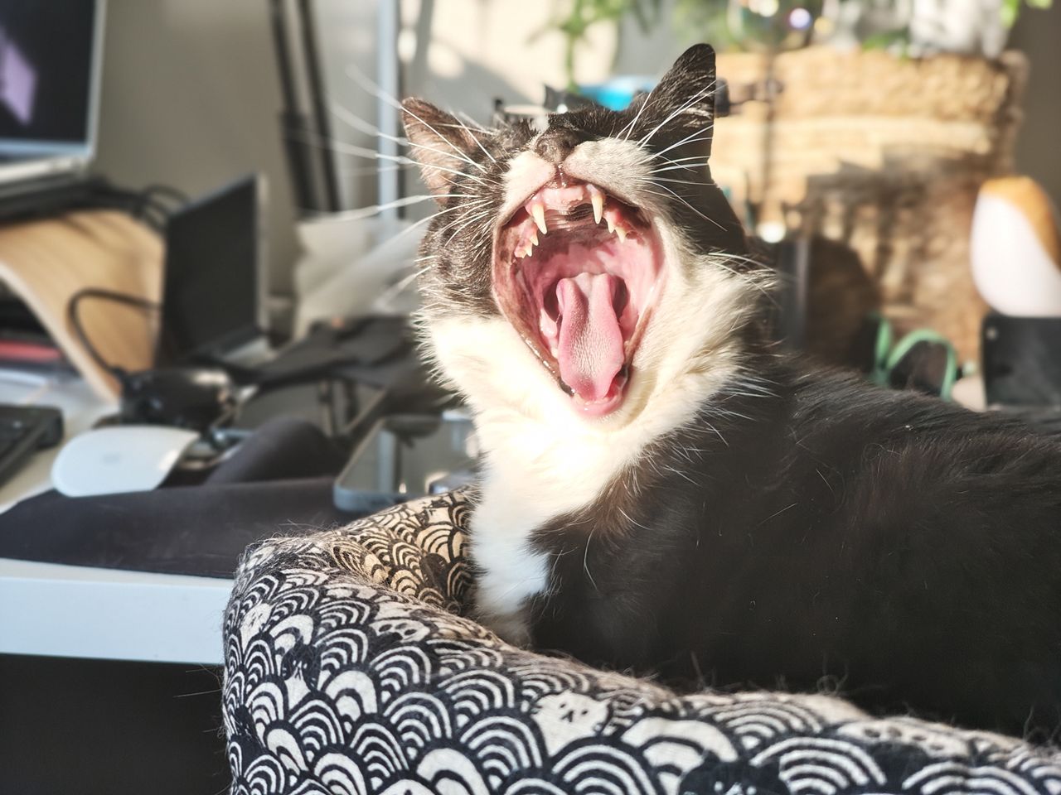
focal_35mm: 50
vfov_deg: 29.1
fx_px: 1533
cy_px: 398
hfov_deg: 38.2
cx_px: 530
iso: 278
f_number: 2
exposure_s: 1/100
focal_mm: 7.1
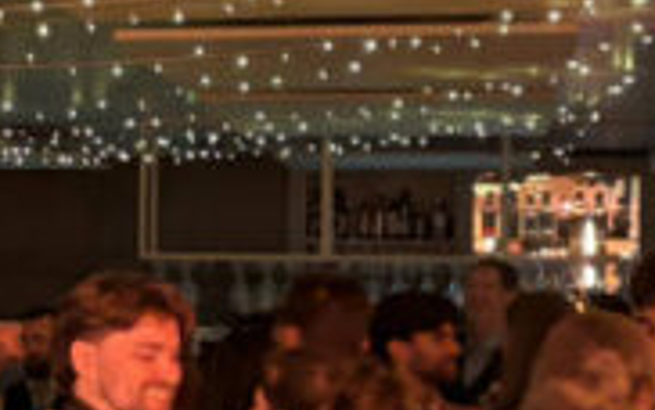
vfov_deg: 8.5
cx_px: -68
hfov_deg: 13.2
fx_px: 2769
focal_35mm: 155
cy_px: 255
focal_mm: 6
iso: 800
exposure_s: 1/30
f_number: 1.6
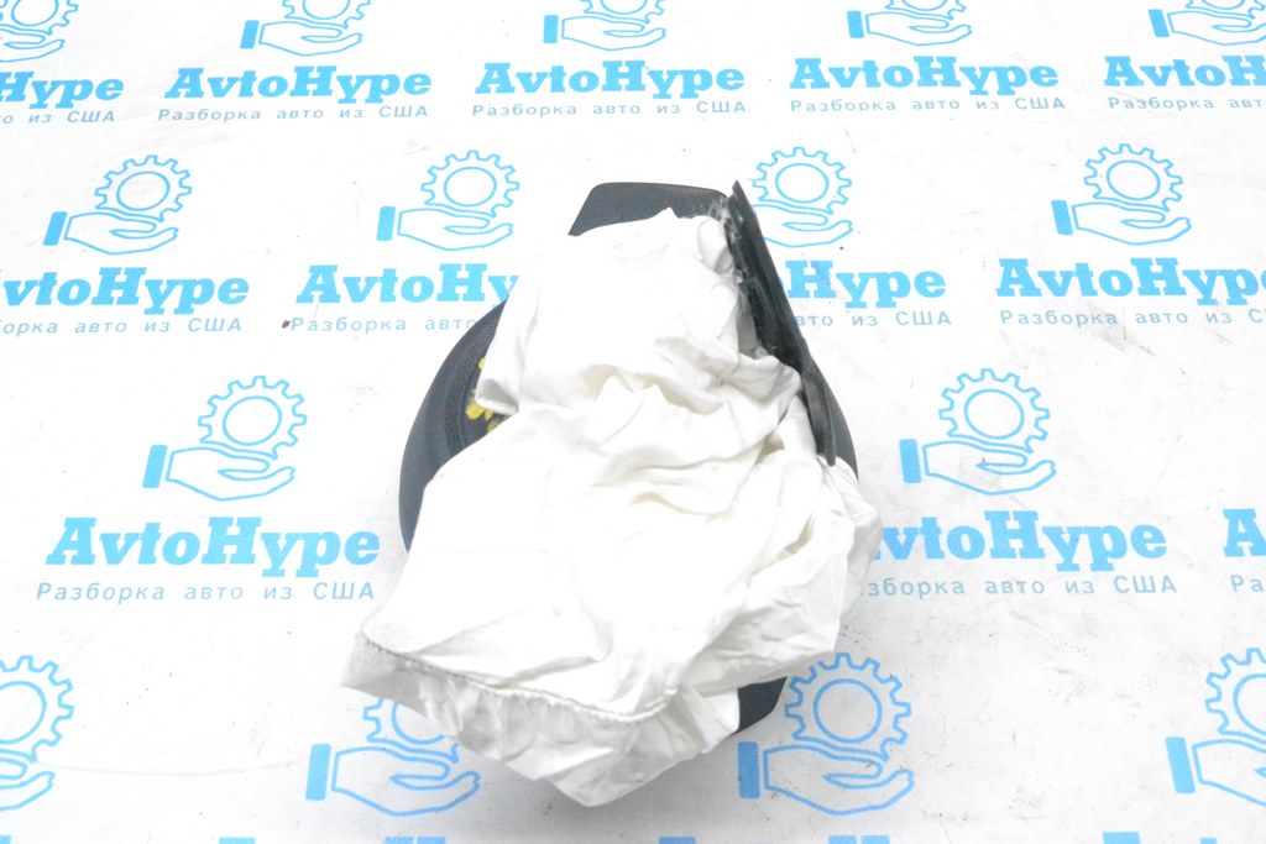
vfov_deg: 34.2
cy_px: 422
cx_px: 633
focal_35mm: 39
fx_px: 1372
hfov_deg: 49.5
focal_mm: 26
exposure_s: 1/160
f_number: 9
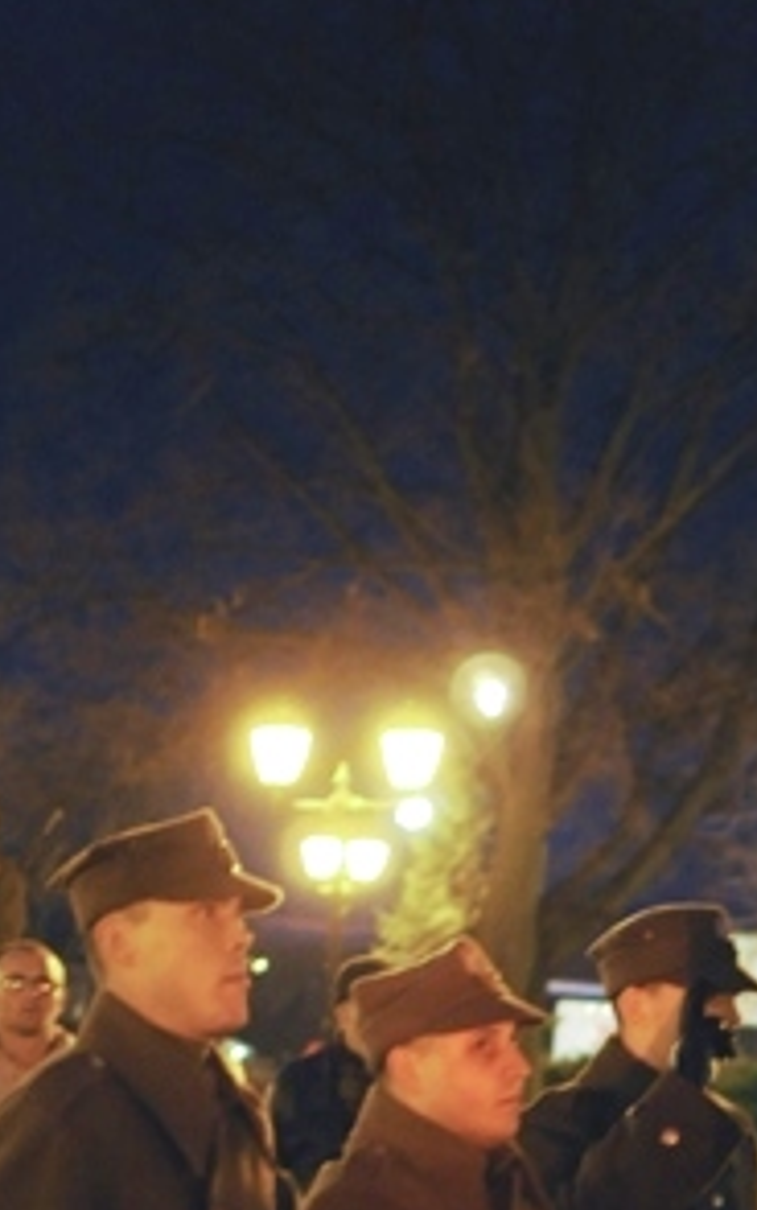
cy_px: 1194
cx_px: 677
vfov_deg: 14.2
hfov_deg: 9.0
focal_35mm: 145
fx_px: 4794
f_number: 1.8
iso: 1000
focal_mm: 35
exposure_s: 1/15
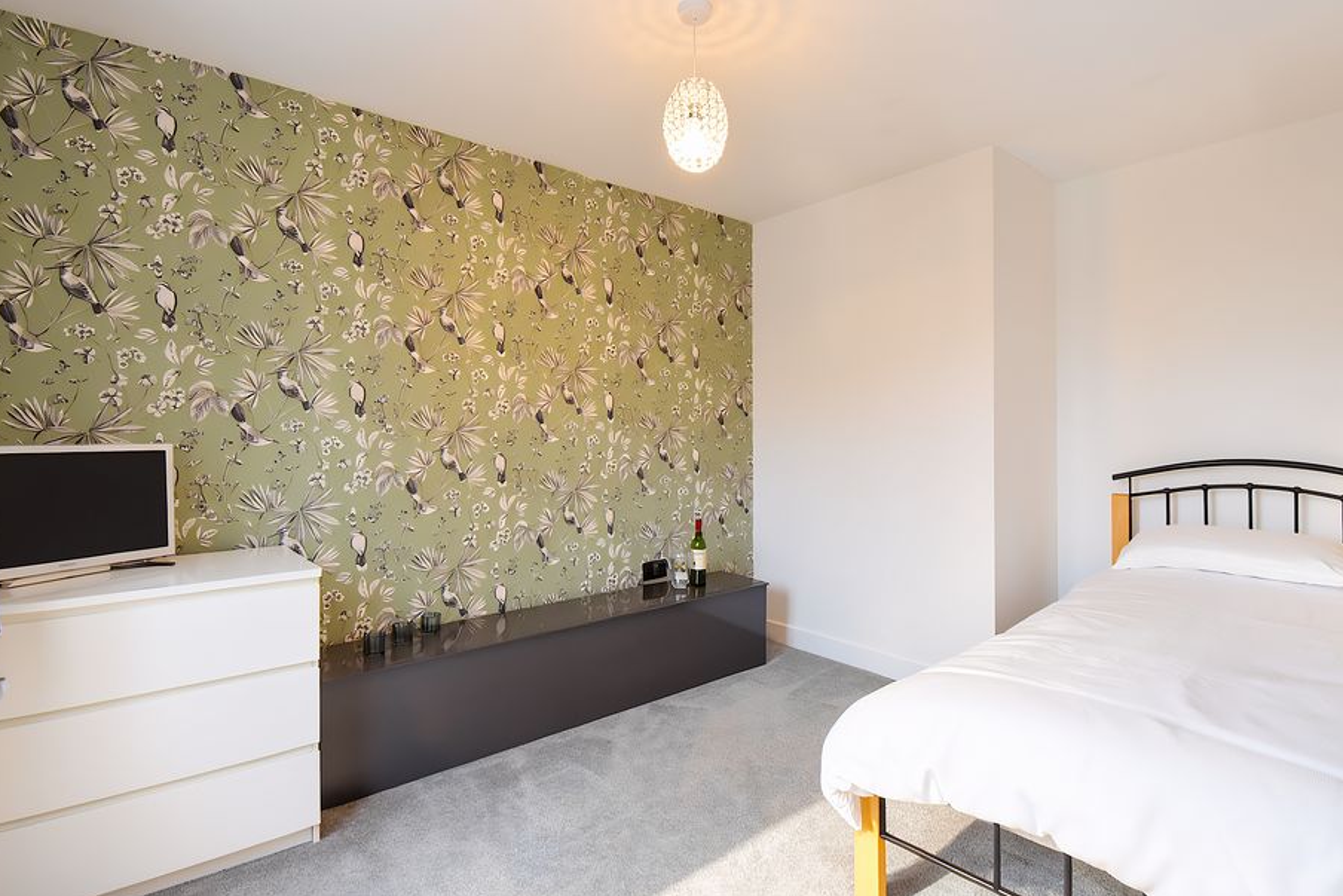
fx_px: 634
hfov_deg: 93.2
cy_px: 435
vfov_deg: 70.4
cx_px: 703
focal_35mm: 17
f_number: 4.5
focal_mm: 10
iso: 2000
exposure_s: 1/60
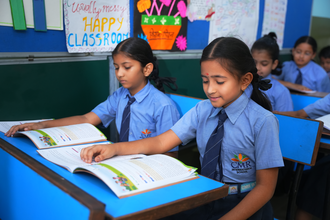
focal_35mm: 36
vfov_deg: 36.6
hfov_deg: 52.8
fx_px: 333
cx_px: 165
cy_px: 110
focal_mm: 36.3
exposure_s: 1/160
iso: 800
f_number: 3.2
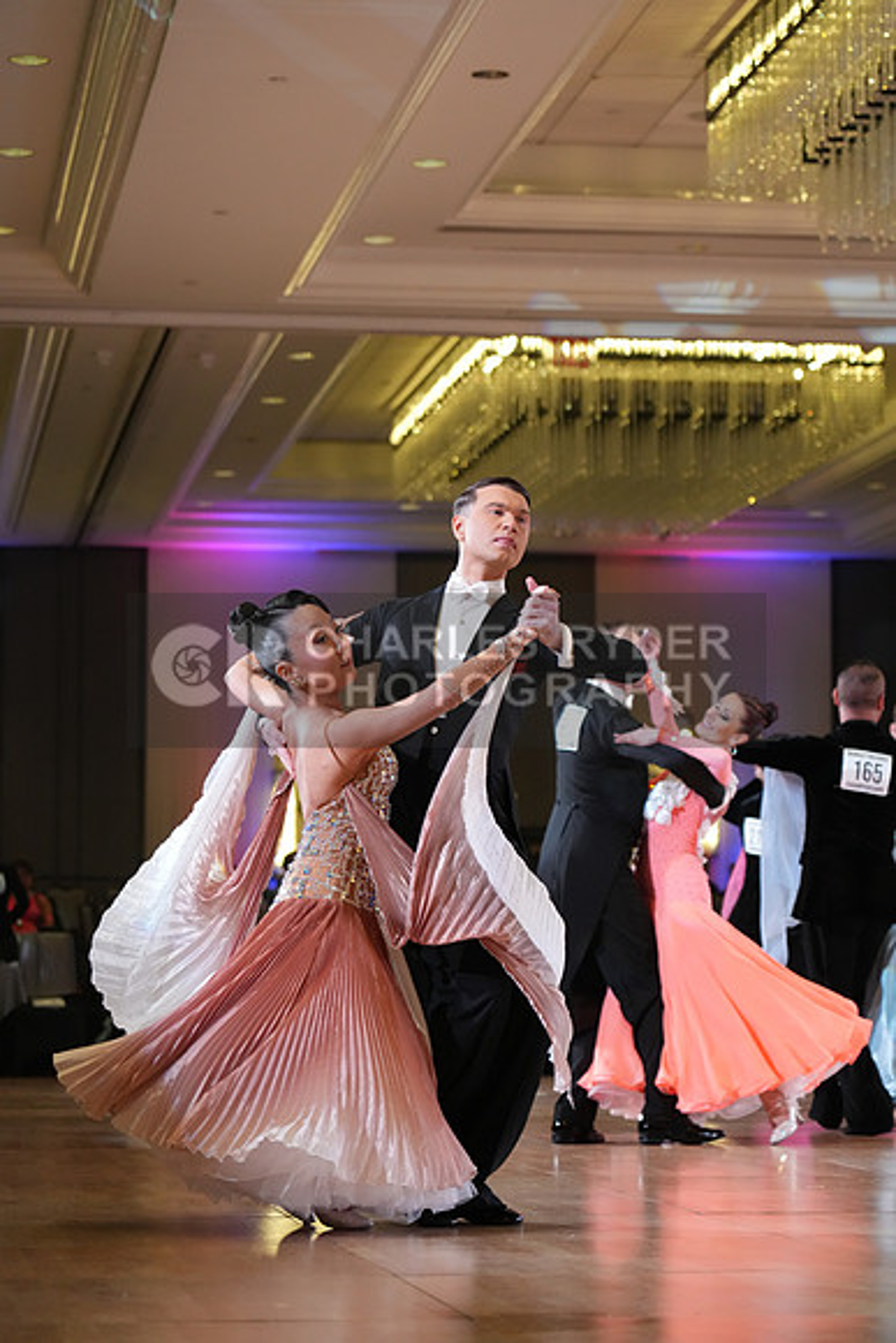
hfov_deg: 13.0
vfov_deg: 19.5
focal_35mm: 105
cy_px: 672
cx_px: 448
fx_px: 3917
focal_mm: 105
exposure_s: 1/400
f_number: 4
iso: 3200
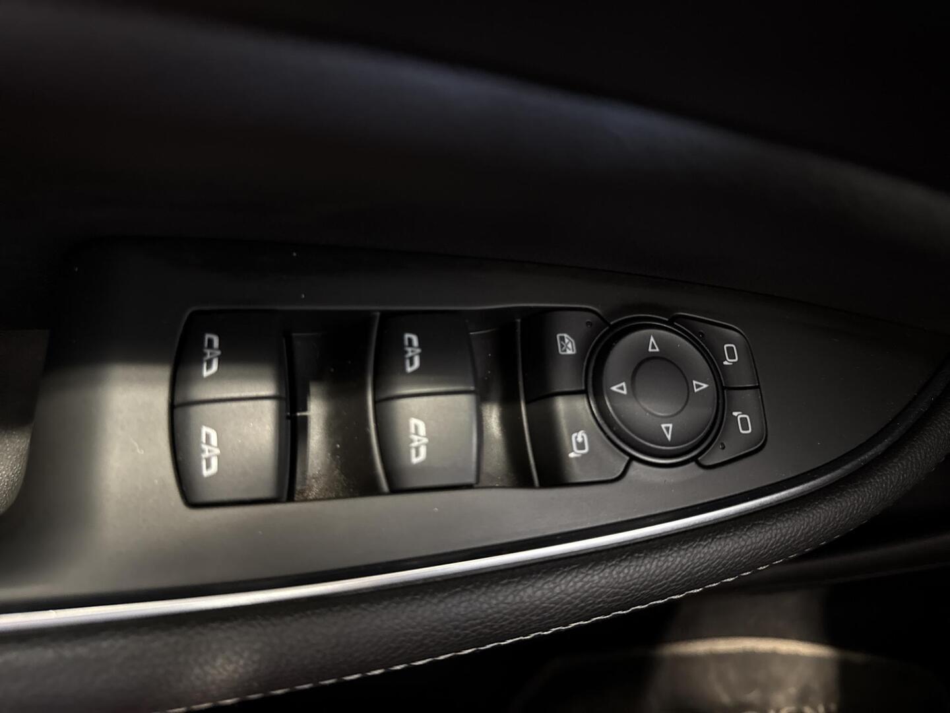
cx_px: 475
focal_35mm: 24
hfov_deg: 71.6
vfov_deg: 56.8
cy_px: 356
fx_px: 659
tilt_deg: -67.2
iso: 1000
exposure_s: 1/25
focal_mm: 6.76
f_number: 1.78
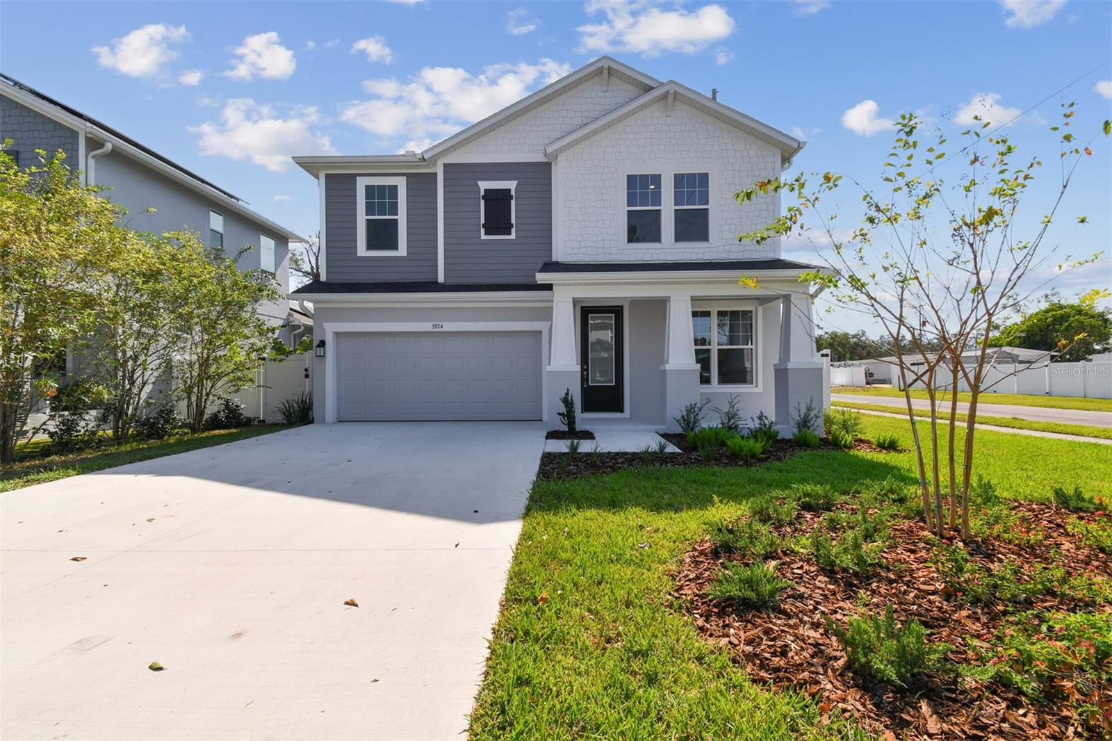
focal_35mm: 15
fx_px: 463
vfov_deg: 77.3
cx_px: 556
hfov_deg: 100.4
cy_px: 370
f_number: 7.1
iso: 100
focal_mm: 10
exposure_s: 1/200
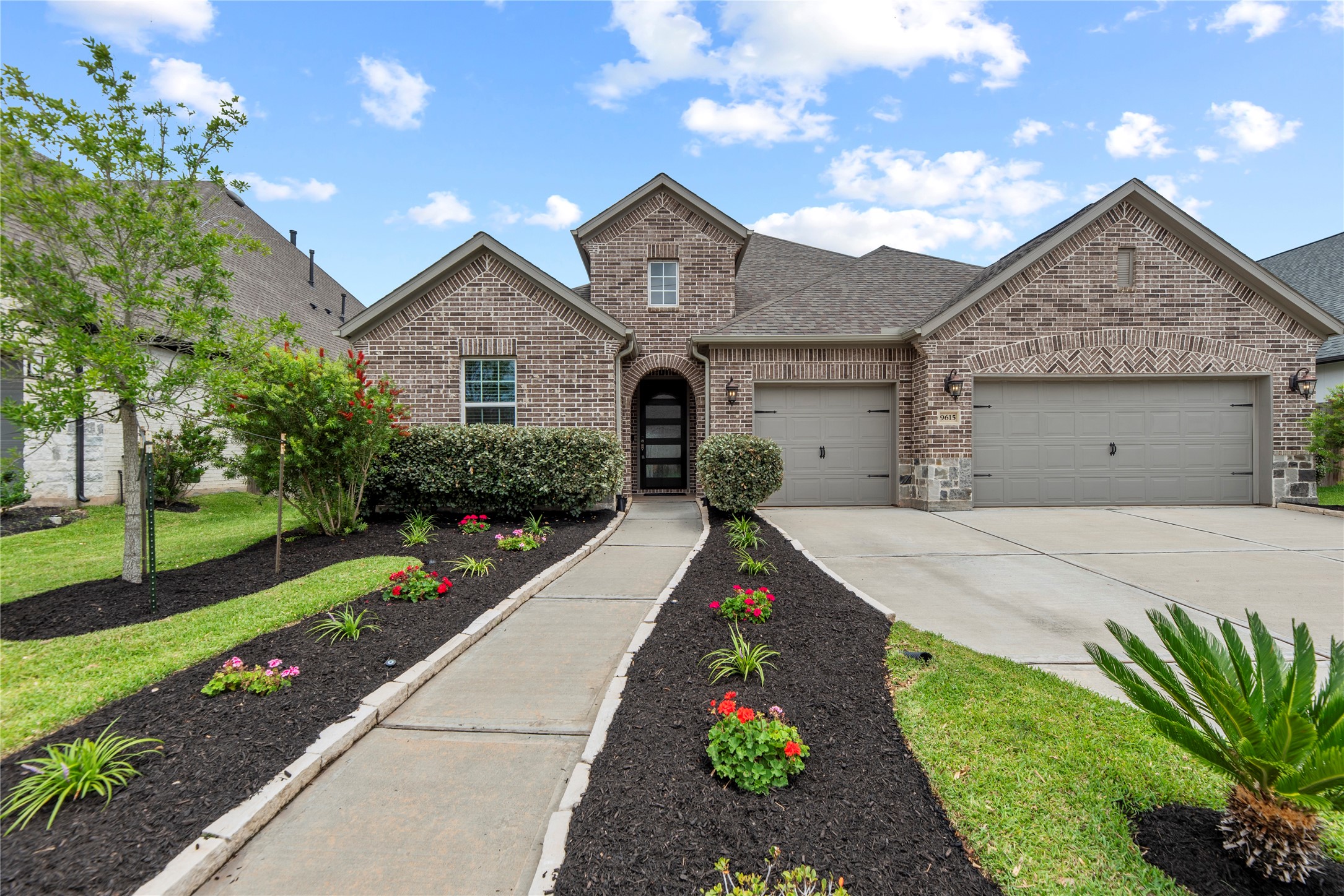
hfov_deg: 104.2
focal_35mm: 14
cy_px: 448
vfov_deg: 81.2
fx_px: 523
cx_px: 672
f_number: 8
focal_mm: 14
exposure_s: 1/250
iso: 100
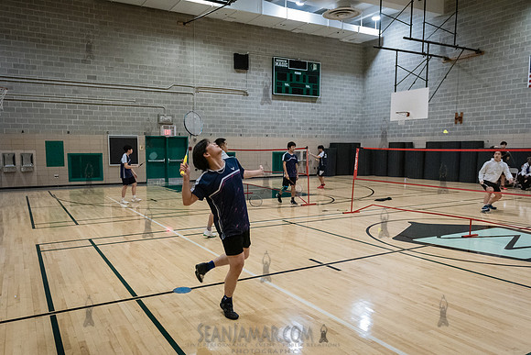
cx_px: 237
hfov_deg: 67.4
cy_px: 193
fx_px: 396
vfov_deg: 48.1
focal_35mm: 27
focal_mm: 24
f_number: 3.5
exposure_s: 1/400
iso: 8000
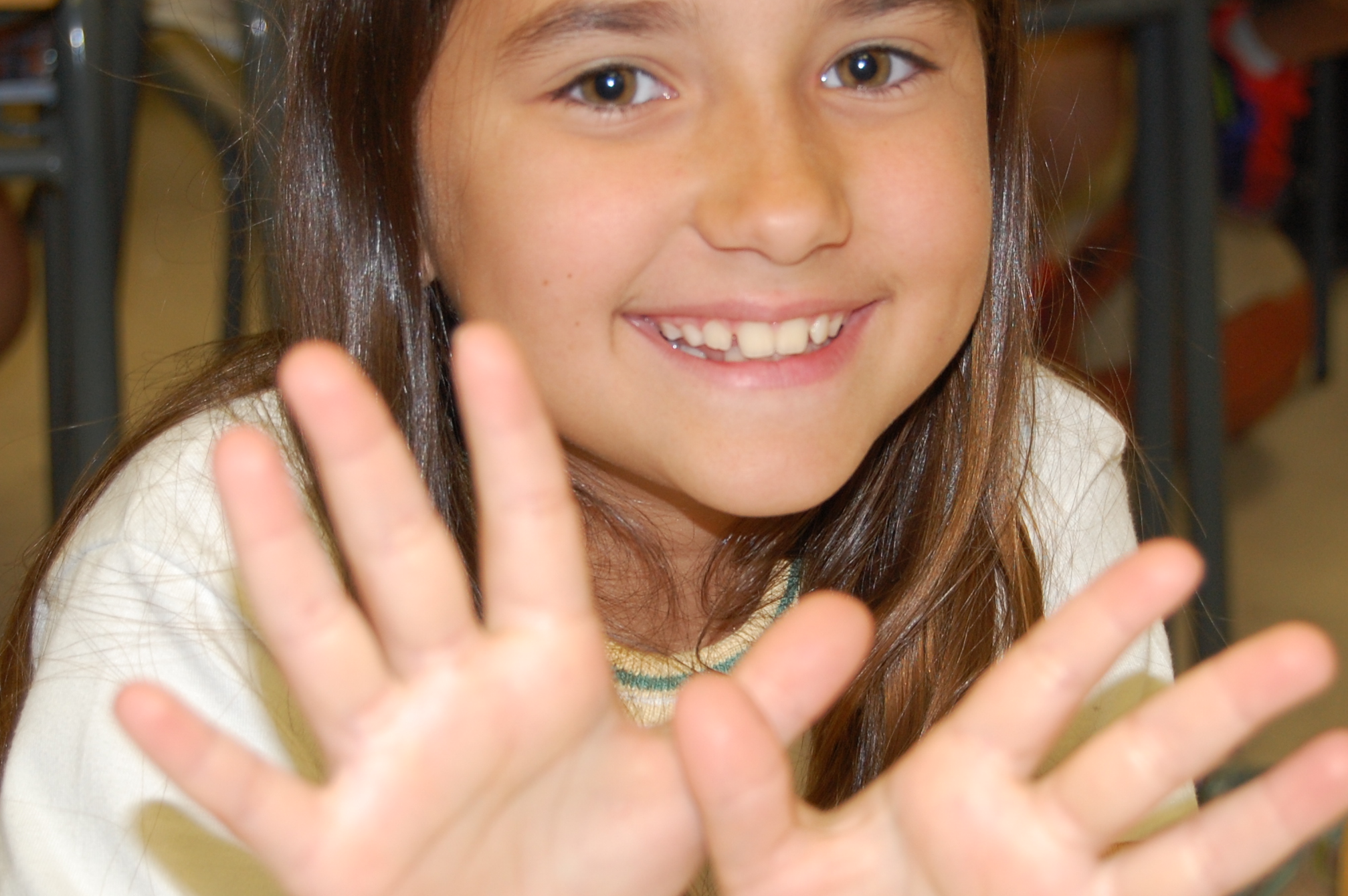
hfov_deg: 20.3
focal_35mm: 101
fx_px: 3769
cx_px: 713
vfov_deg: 13.6
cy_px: 519
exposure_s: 1/60
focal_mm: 45
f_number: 5.3
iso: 400
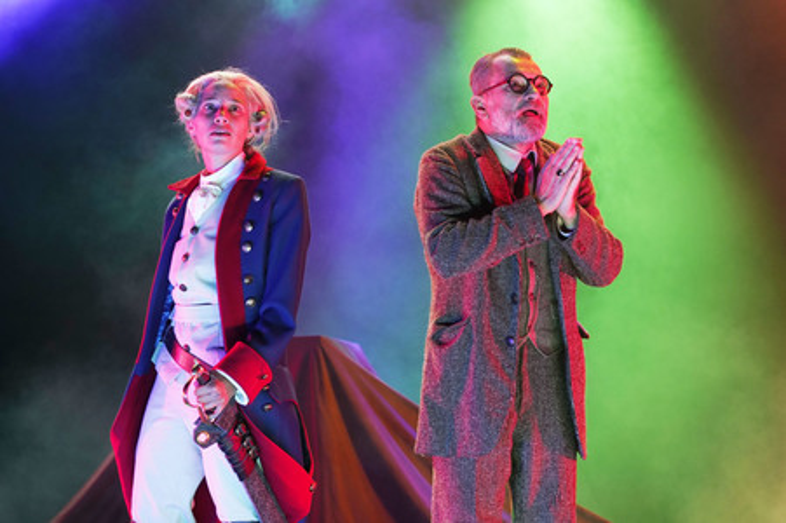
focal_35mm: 93
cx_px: 393
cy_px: 262
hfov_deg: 21.9
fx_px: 2029
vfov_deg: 14.7
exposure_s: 1/50
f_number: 5.6
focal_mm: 93
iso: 1250
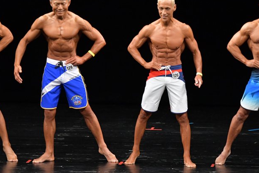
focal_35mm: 339
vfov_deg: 4.1
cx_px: 147
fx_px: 2438
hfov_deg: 6.1
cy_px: 77
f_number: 5.6
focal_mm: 180
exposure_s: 1/400
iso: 3200
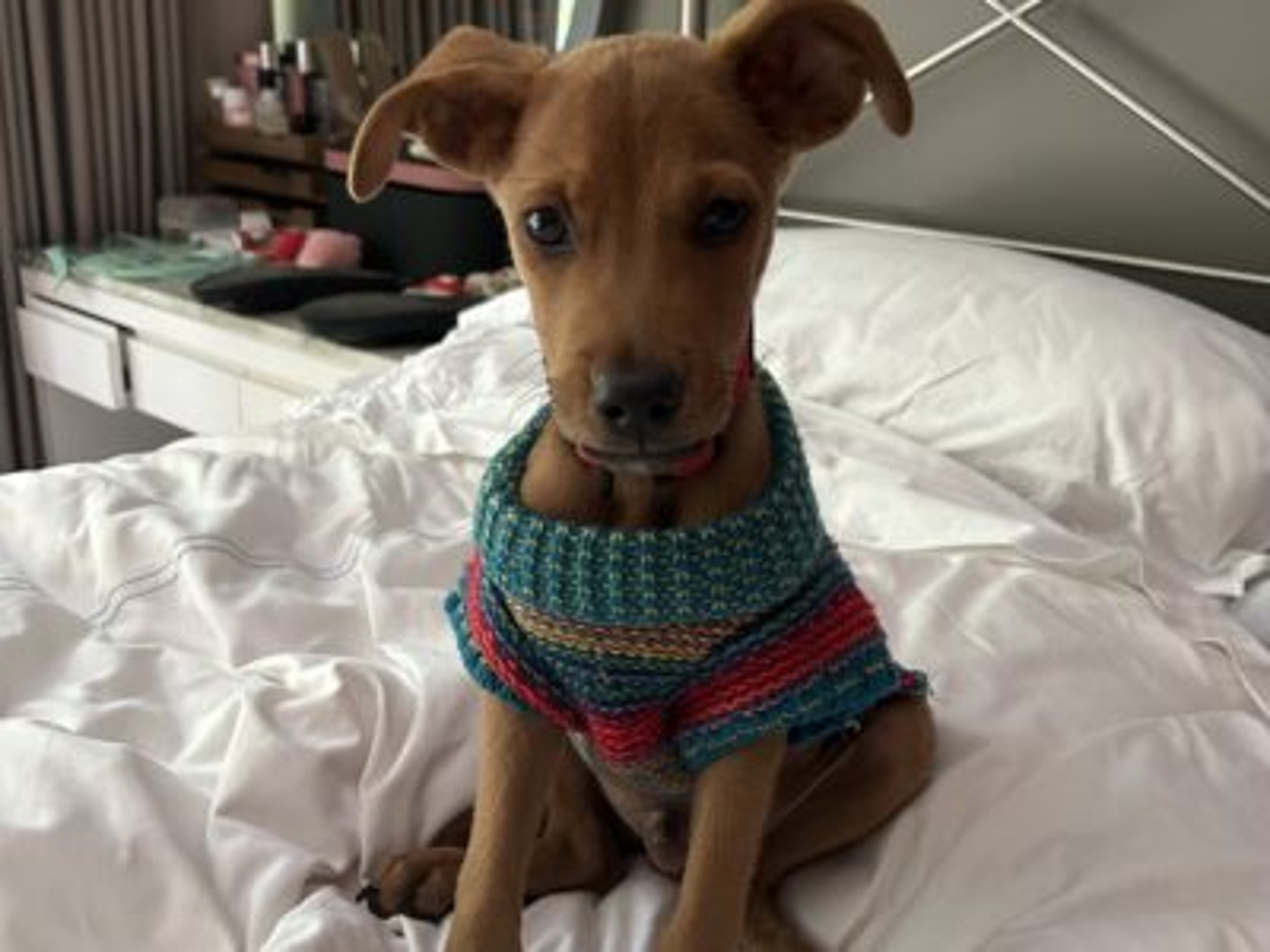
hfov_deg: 67.3
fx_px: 954
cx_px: 635
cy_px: 476
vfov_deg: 53.1
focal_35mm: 26
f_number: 1.5
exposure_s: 1/60
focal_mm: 5.7
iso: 320
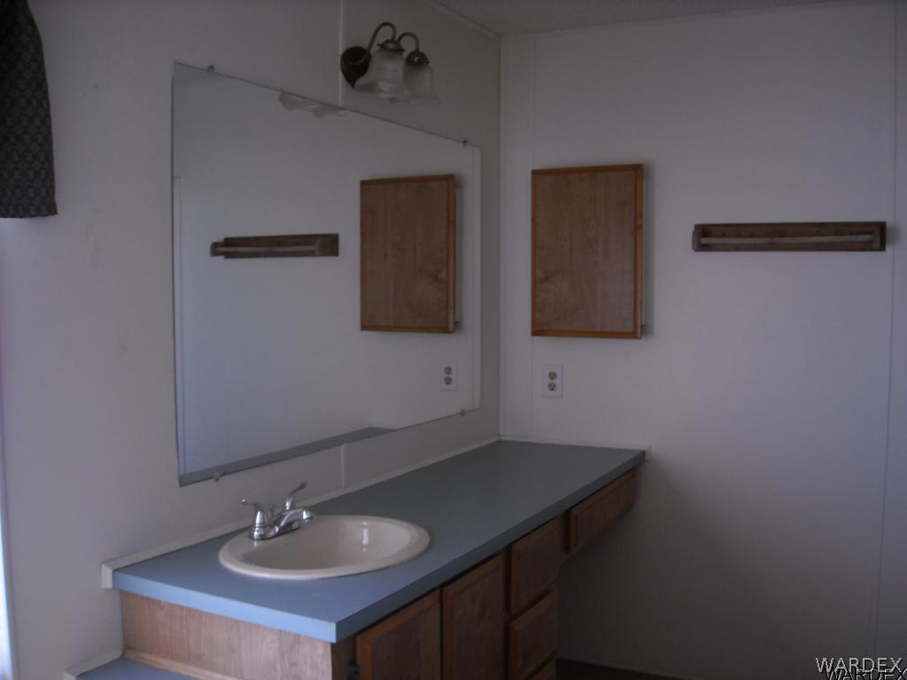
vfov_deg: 40.7
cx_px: 454
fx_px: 917
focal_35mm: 35
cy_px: 340
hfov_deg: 52.6
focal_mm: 5.7
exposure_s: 1/60
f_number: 2.8
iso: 118
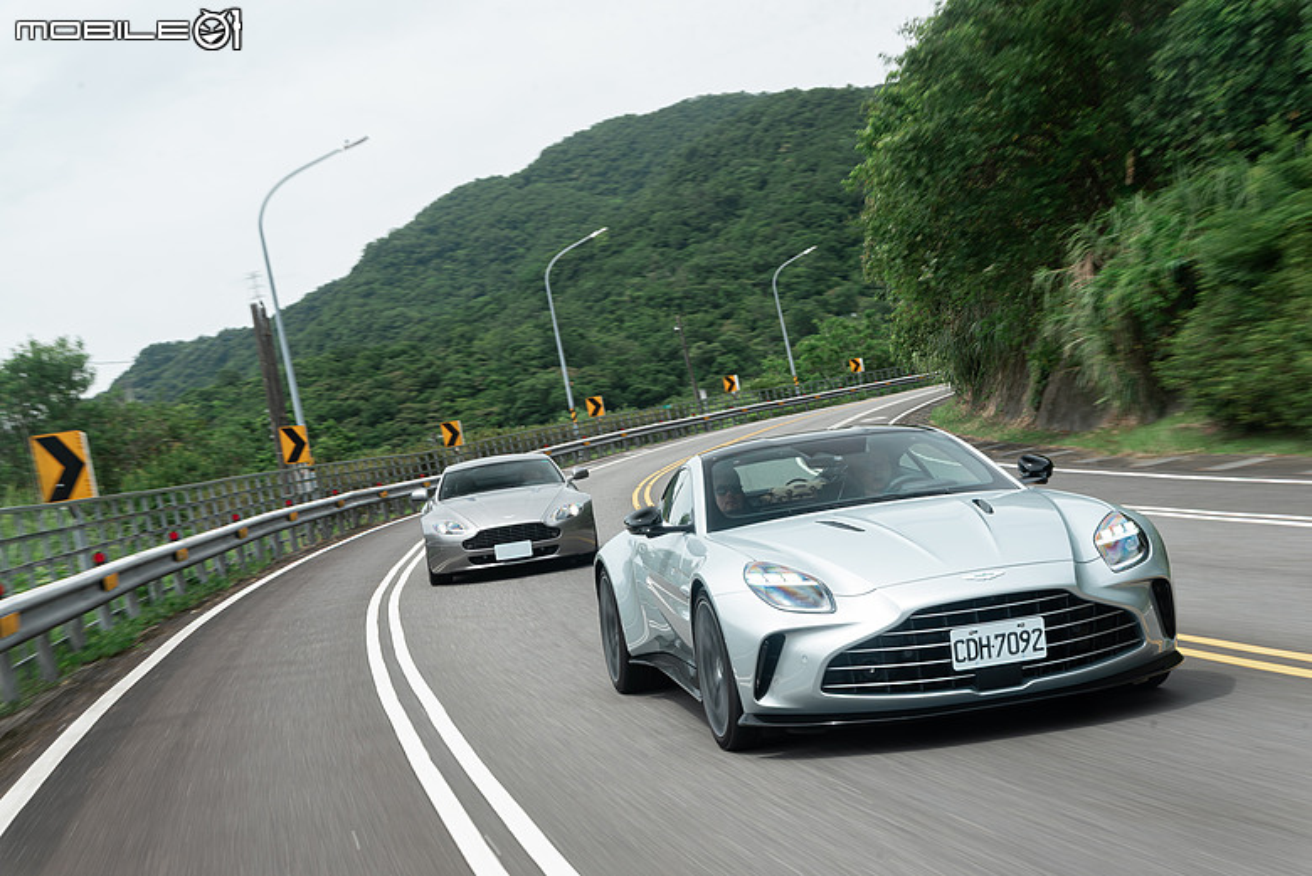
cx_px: 656
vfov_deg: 23.4
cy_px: 438
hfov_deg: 34.5
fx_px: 2115
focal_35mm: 58
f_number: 5.6
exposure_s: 1/30
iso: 100
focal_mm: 58
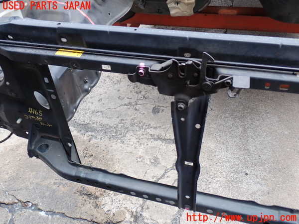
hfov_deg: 51.4
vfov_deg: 39.7
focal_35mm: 36
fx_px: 311
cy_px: 112
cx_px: 150
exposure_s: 1/250
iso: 100
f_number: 3.5
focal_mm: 6.37
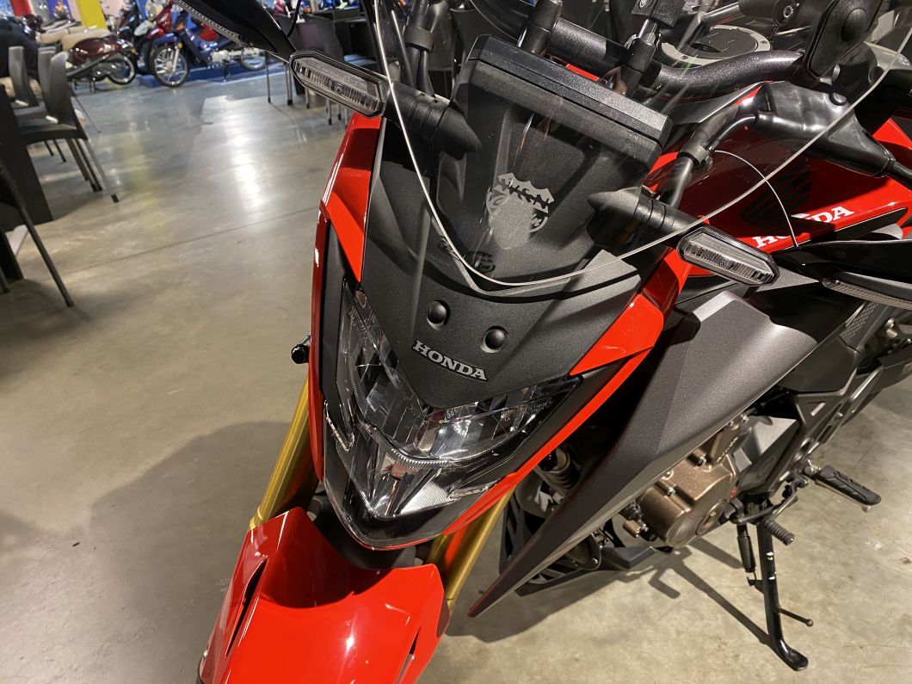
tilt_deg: -28.0
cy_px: 342
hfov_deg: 67.3
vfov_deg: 53.1
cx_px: 456
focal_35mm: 26
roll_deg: +6.5
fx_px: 685
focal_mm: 4.25
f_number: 1.8
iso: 400
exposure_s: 1/50
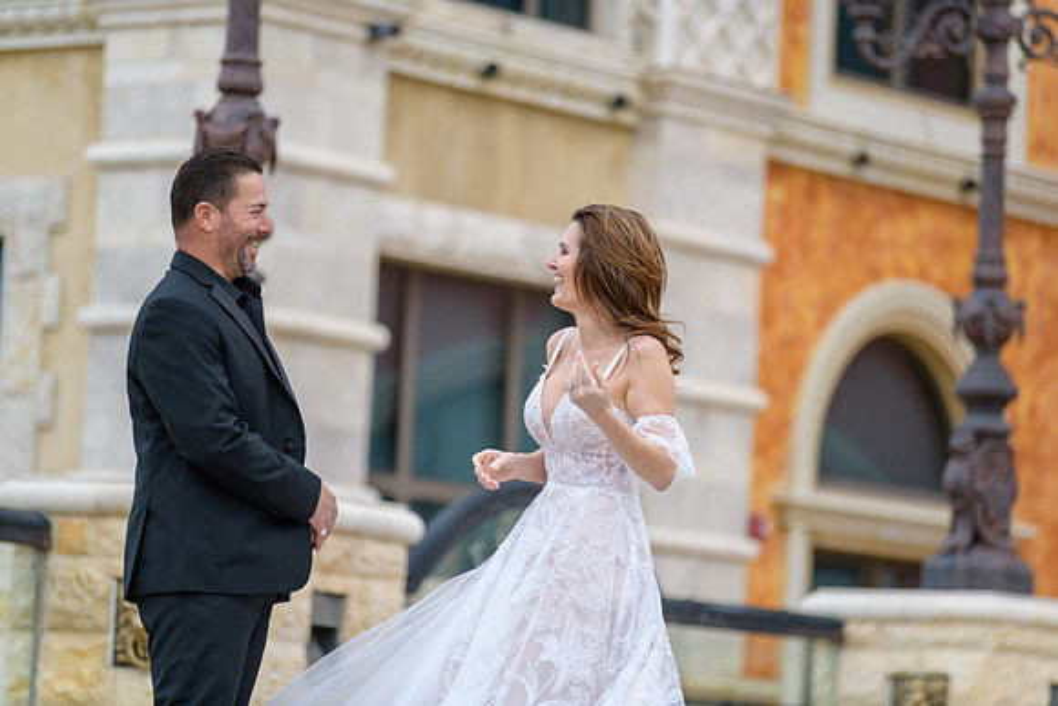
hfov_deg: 11.7
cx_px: 529
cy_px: 353
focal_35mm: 175
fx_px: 5144
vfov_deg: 7.9
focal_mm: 175
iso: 400
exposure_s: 1/3200
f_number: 2.8
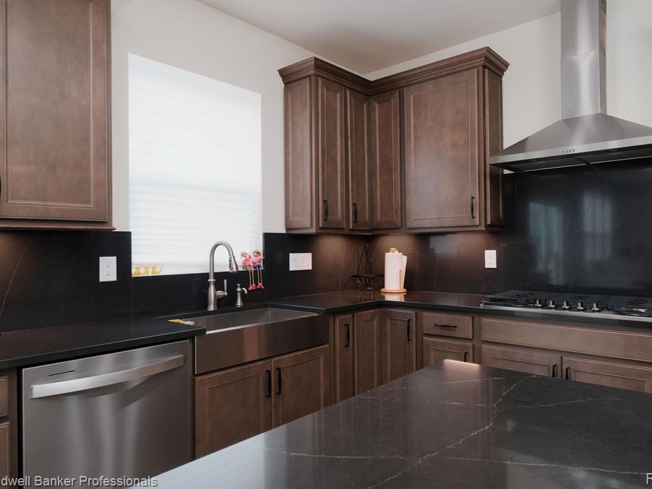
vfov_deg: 56.8
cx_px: 349
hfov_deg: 71.5
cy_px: 244
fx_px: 452
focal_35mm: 24
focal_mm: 14.4
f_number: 6.4
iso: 800
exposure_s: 1/250
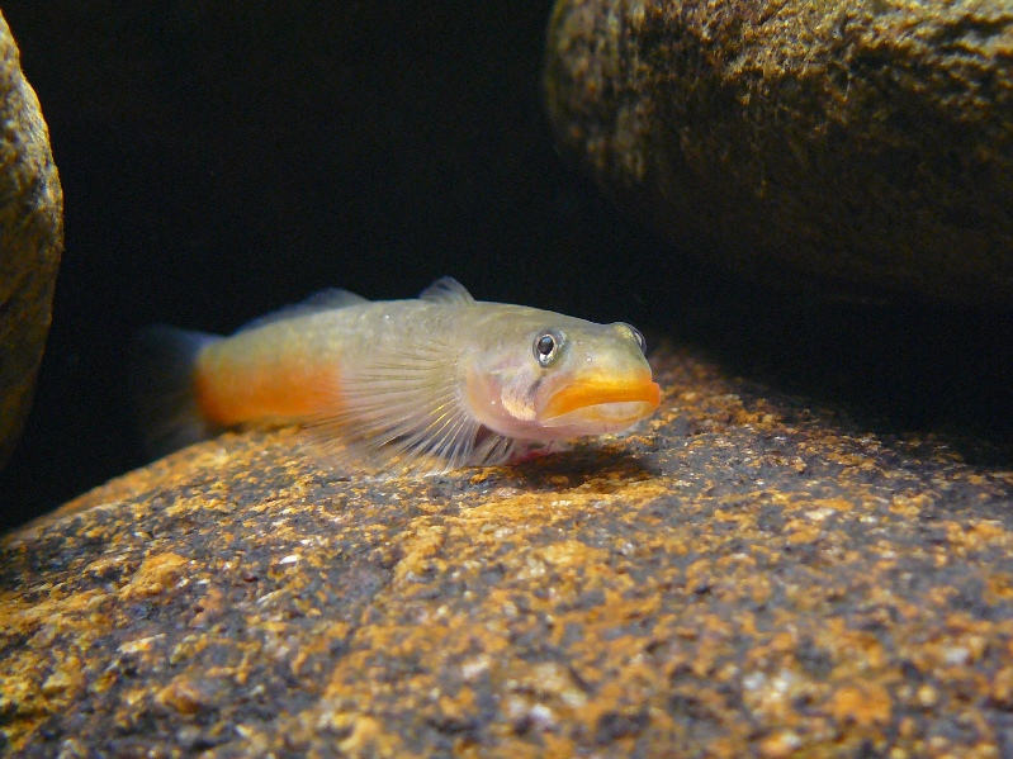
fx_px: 3511
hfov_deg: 16.4
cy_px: 380
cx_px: 506
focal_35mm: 120
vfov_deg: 12.3
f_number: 3.2
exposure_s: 1/5
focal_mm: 13.4
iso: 200
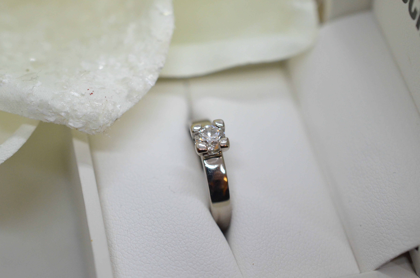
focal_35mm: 60
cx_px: 210
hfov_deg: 33.5
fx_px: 699
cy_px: 139
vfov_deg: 22.5
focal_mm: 40
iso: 3200
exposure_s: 1/2000
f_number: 5
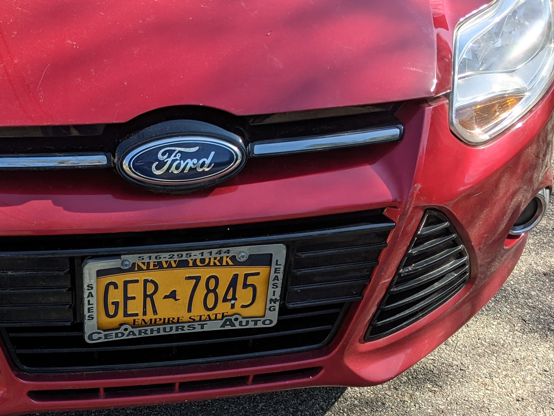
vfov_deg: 26.8
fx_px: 864
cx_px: 99
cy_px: 297
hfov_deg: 34.3
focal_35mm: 54
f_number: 1.73
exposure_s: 1/1117
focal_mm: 4.38
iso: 40
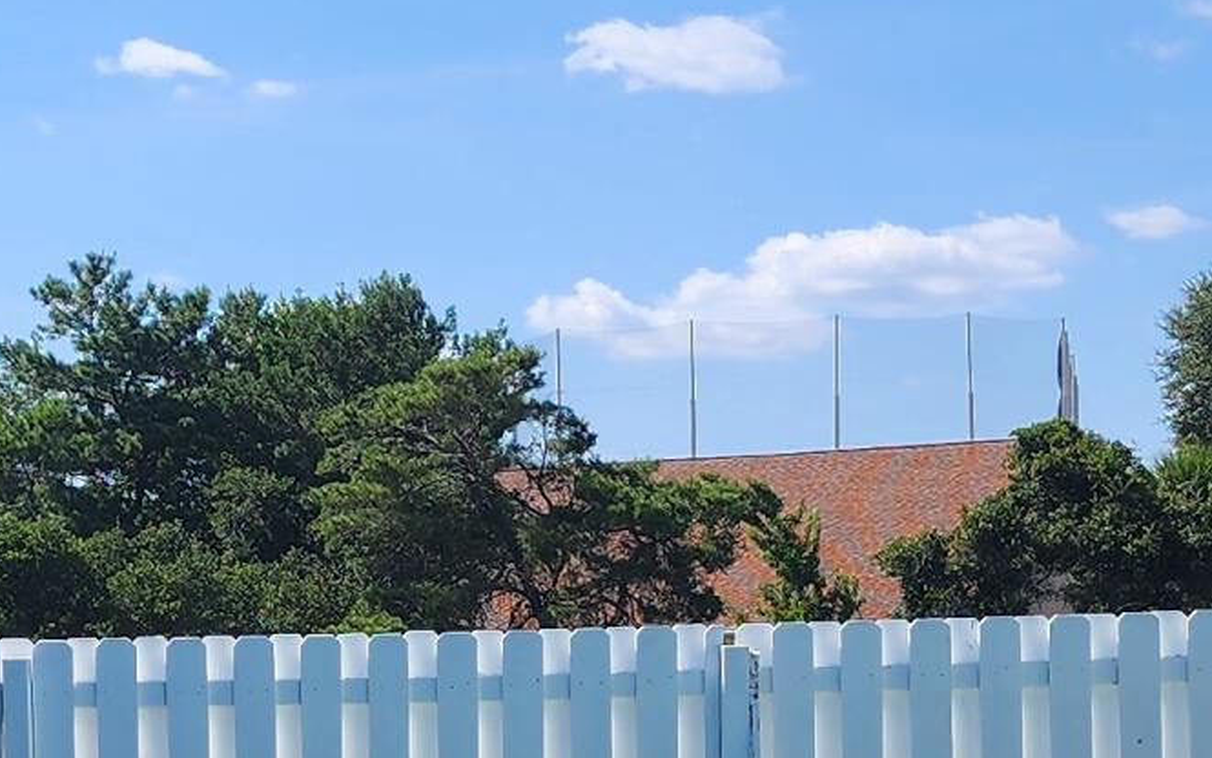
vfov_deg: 11.7
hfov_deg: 18.8
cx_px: 301
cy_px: 875
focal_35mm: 110
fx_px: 3634
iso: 12
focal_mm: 6.4
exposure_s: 1/1245
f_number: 1.8
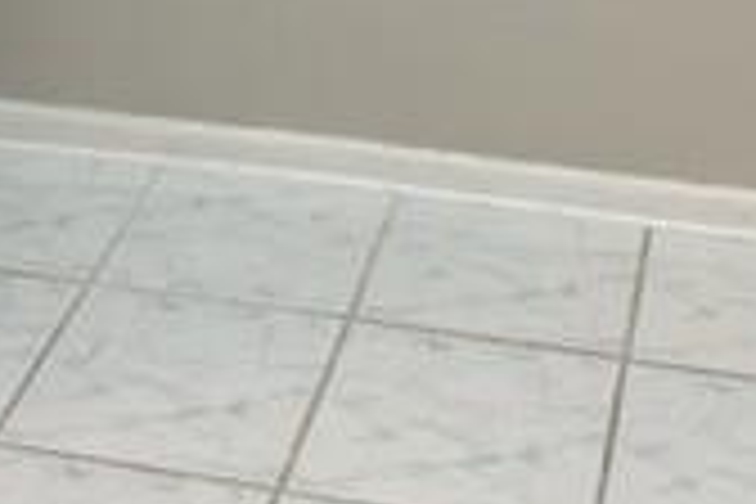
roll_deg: +0.3
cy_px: -536
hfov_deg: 19.8
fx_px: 2163
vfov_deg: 11.8
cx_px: 310
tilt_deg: -10.3
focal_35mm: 103
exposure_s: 1/120
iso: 64
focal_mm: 5.7
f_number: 1.5
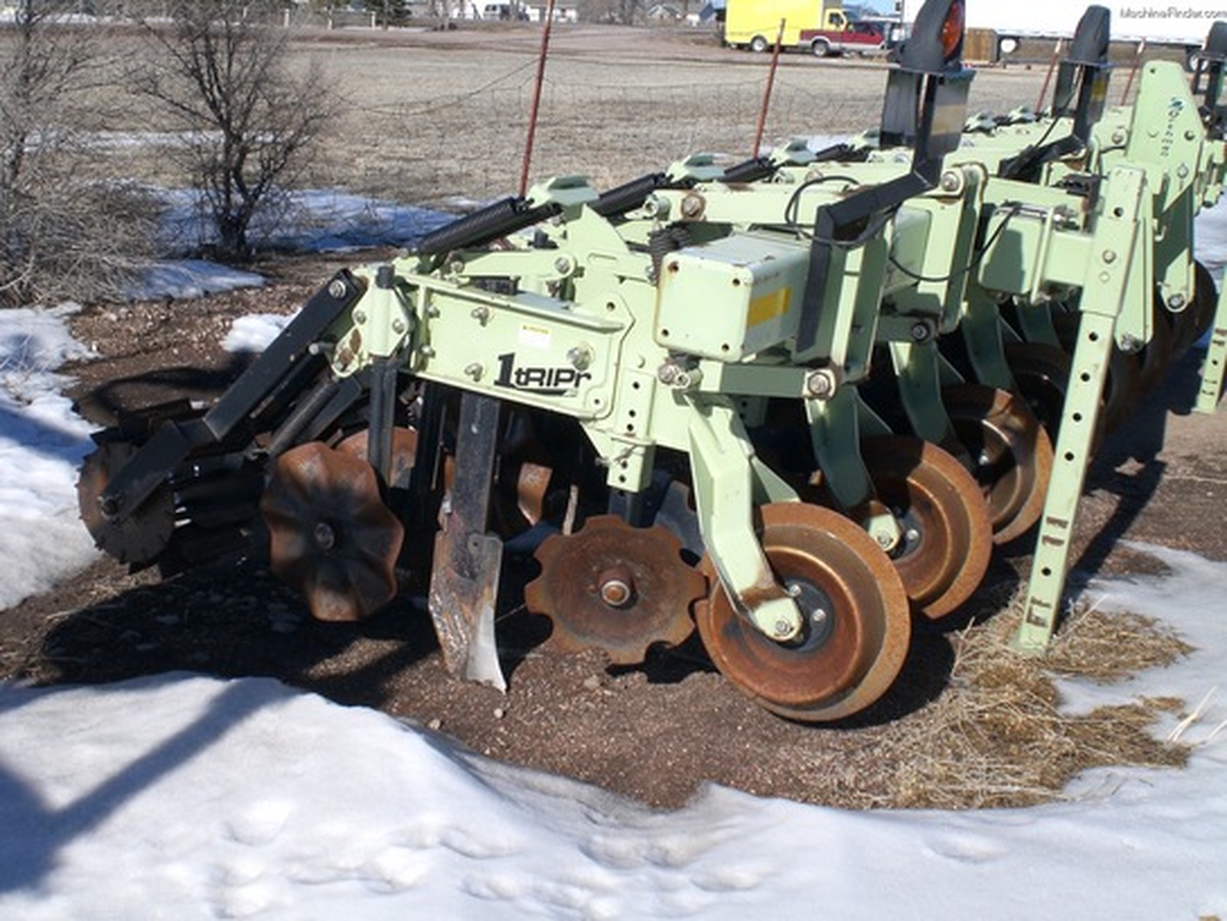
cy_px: 460
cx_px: 614
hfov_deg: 37.5
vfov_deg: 28.6
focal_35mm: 51
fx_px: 1808
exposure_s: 1/500
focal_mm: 8.44
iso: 50
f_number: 5.1
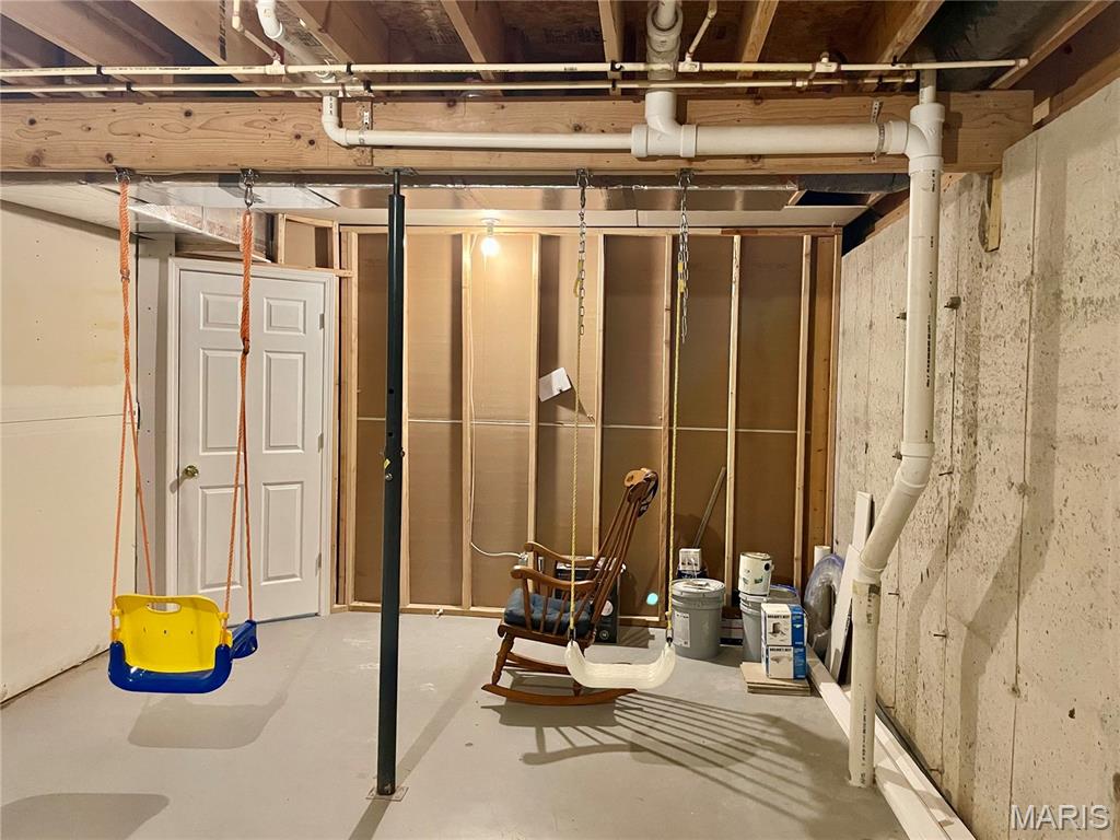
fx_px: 841
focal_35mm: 26
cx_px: 560
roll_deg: -1.2
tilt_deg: -2.7
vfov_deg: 53.1
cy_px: 420
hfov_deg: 67.3
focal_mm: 4.2
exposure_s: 1/40
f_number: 1.6
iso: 500
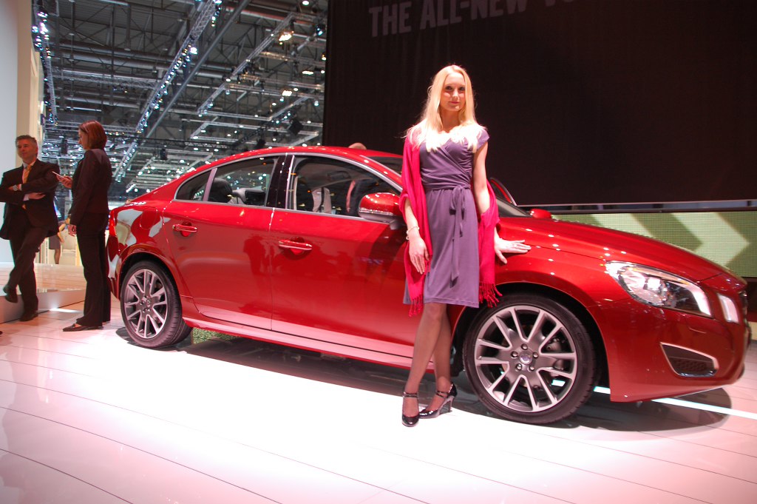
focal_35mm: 27
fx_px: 567
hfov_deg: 67.4
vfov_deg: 47.9
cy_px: 252
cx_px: 378
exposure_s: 1/60
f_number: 4
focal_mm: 18
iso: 400
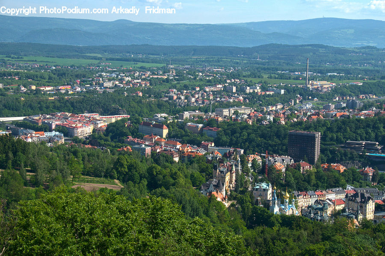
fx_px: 705
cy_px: 128
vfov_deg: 20.5
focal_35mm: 66
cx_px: 192
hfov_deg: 30.6
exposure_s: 1/640
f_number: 7.1
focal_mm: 44
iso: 200
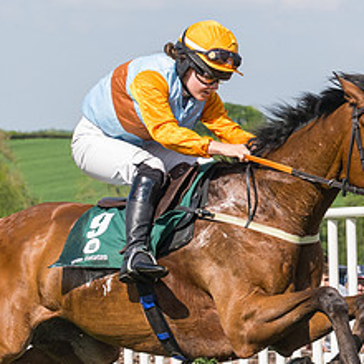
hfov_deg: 6.3
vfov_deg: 6.3
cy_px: 335
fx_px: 3307
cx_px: 260
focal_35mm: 278
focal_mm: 70
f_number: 5
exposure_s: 1/2500
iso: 400
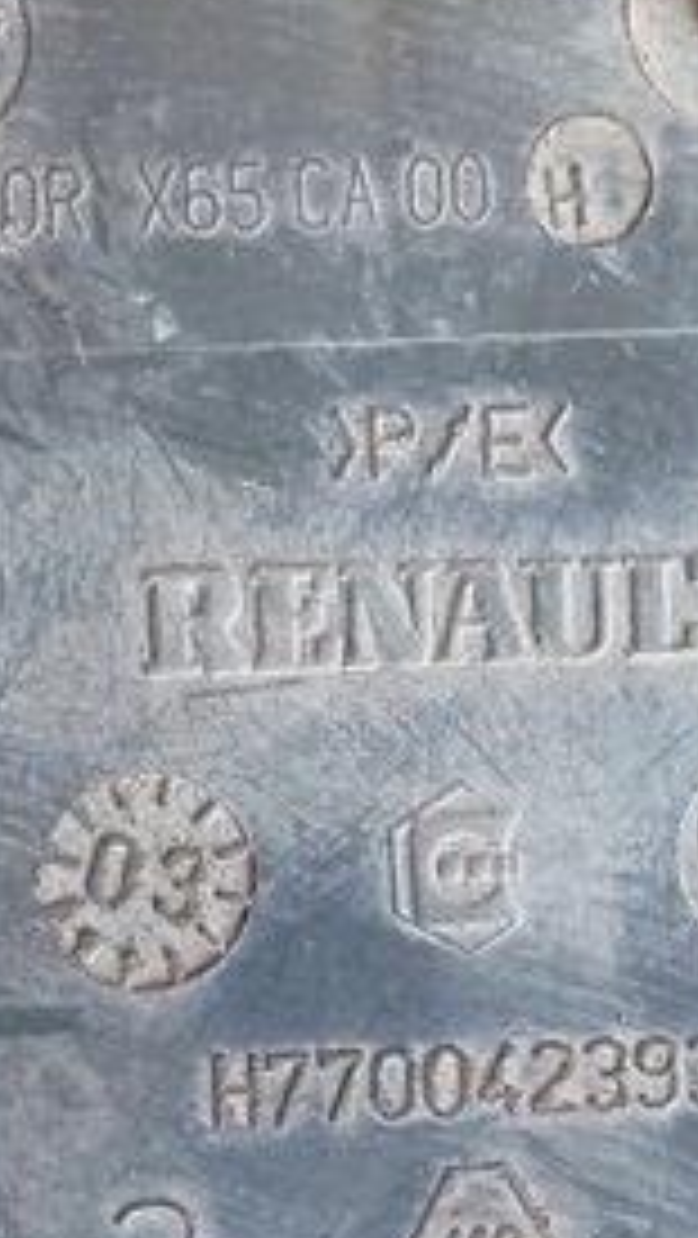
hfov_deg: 12.2
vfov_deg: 21.5
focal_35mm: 99
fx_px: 3252
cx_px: 480
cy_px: 509
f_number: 1.8
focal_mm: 3.96
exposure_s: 1/33.3
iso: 451
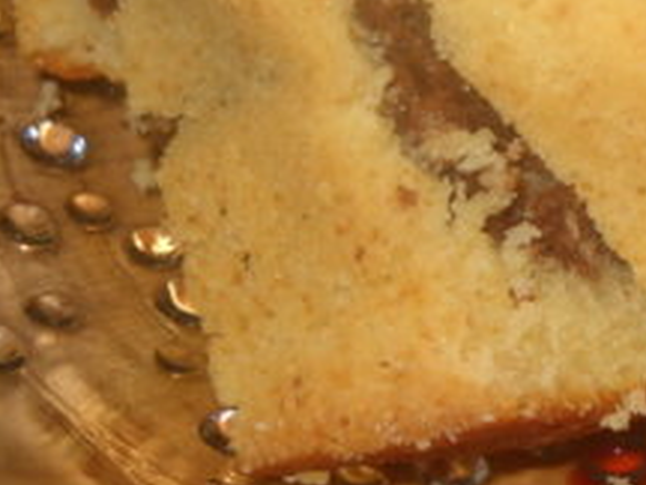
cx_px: 781
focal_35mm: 142
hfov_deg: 13.5
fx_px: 2650
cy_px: -57
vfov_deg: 10.3
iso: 64
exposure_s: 1/30
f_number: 5.8
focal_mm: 7.88
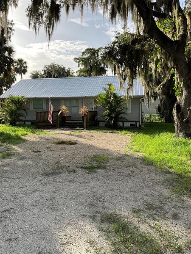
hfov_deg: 48.2
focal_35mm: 29
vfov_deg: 61.7
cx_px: 96
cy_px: 127
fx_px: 213
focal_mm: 3
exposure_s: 1/883
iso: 25
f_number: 1.8
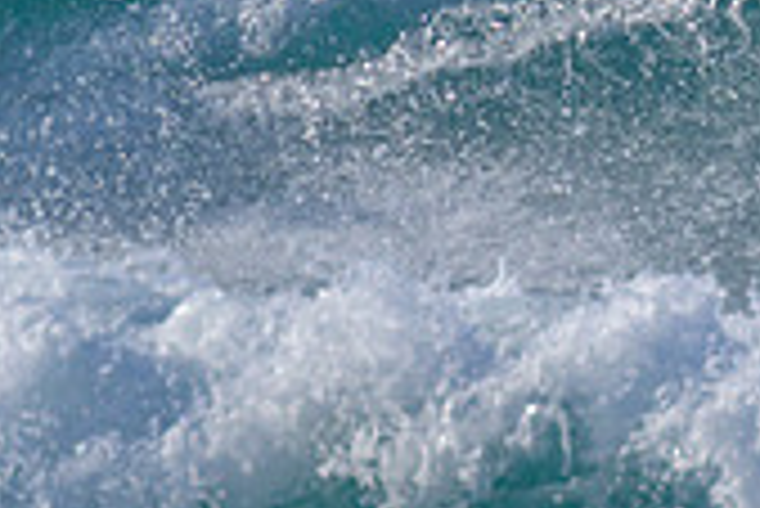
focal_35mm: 2834
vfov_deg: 0.5
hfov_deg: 0.7
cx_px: 926
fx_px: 59879
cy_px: -164
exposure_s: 1/2000
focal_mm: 800
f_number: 11
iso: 800
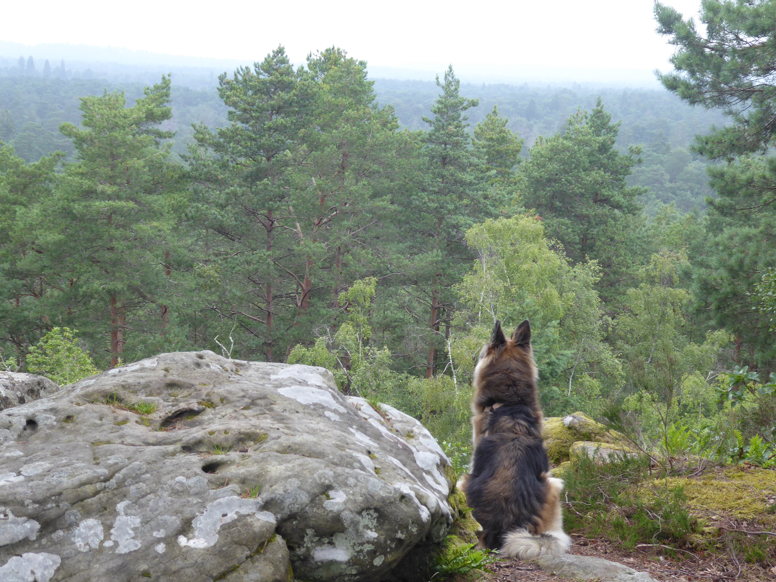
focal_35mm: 75
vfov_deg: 19.6
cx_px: 388
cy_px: 291
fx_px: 1681
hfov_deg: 26.0
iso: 100
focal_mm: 12.5
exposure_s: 1/60
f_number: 4.5
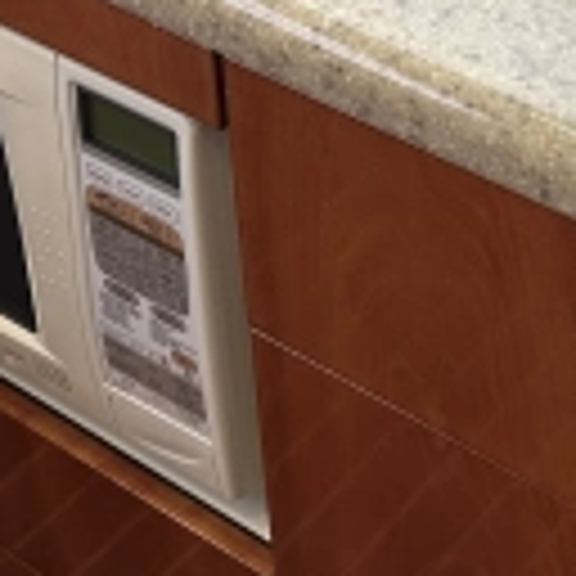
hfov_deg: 18.5
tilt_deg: -32.1
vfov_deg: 18.3
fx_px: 1713
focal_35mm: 91
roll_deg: -1.6
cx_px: 603
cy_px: -70
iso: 200
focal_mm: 6.86
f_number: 1.78
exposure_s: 1/121
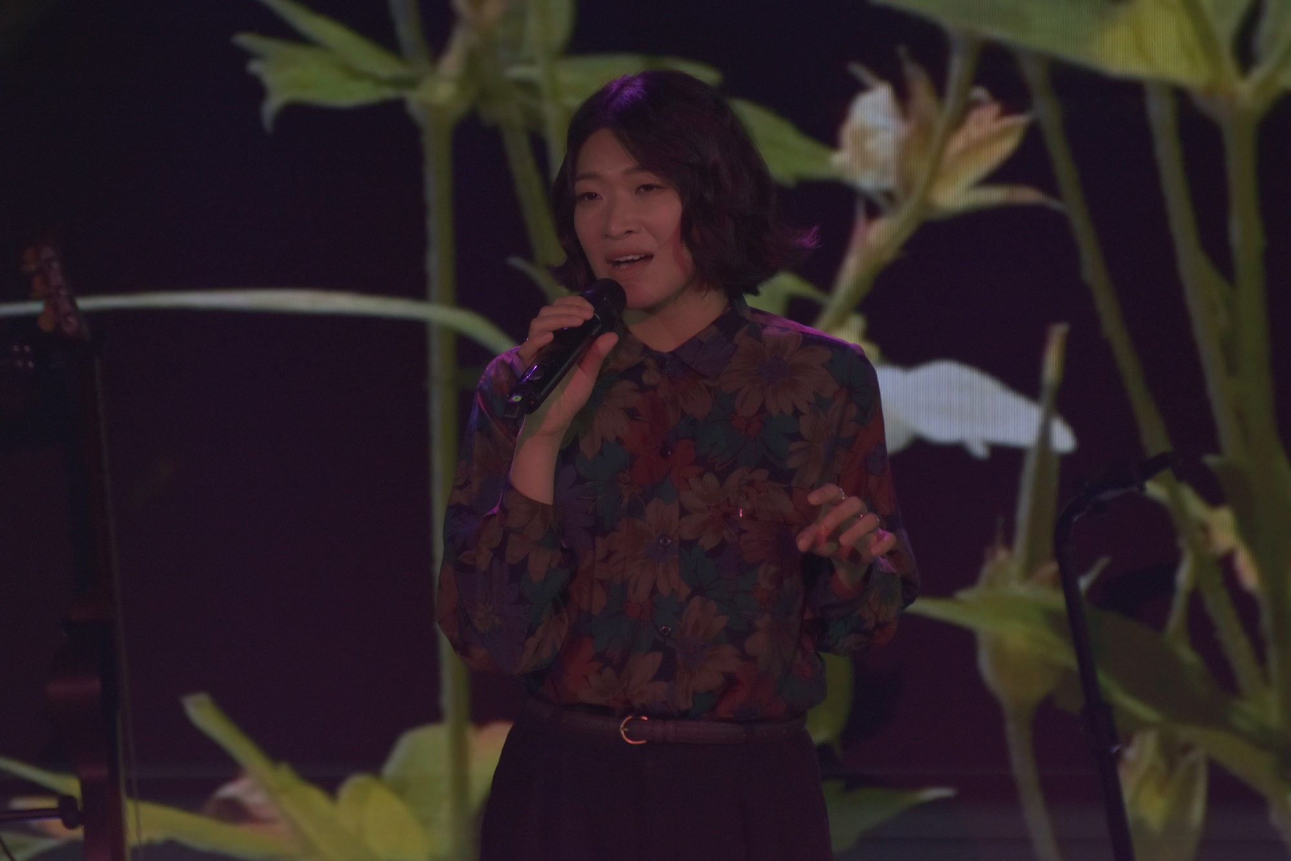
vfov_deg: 4.2
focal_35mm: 330
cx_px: 646
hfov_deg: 6.2
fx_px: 11832
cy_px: 430
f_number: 5.6
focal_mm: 220
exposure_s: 1/160
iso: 1250
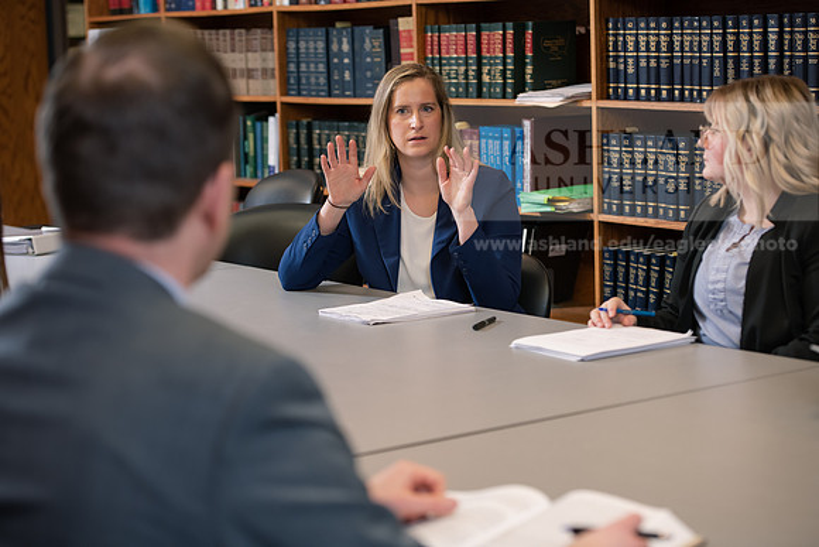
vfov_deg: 17.1
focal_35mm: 80
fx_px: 1820
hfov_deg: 25.4
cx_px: 410
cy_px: 274
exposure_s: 1/160
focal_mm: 80
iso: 1000
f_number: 3.5
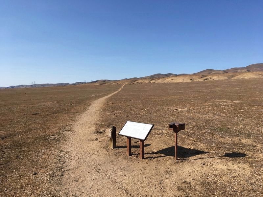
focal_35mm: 29
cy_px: 98
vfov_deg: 48.2
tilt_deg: -1.8
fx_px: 220
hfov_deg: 61.7
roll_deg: -0.5
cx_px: 132
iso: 25
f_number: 2.2
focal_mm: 4.15
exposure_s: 1/1832
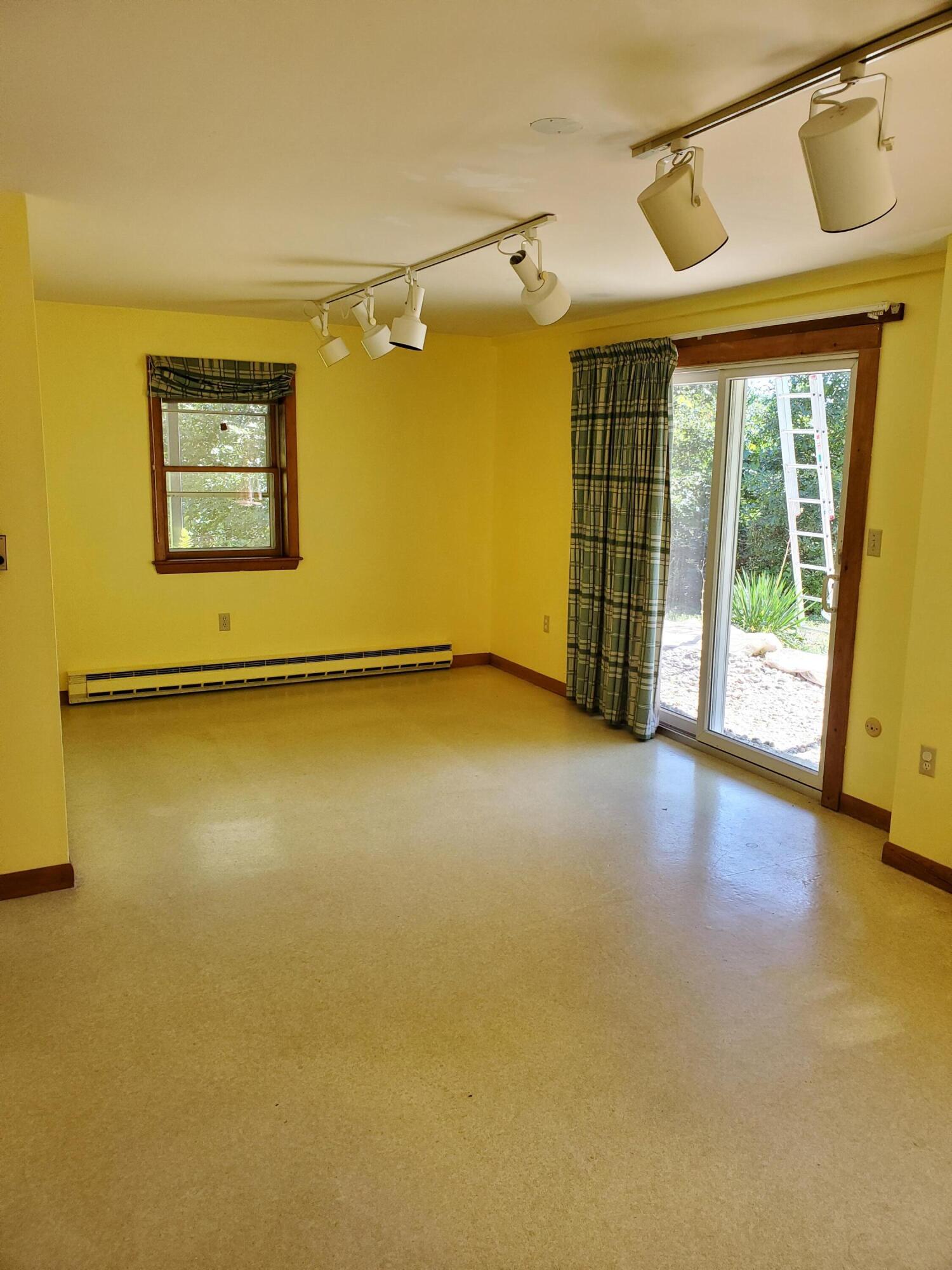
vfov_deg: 67.3
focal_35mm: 26
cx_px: 476
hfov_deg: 53.1
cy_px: 635
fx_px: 953
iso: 200
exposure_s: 1/120
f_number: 2.4
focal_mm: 4.3
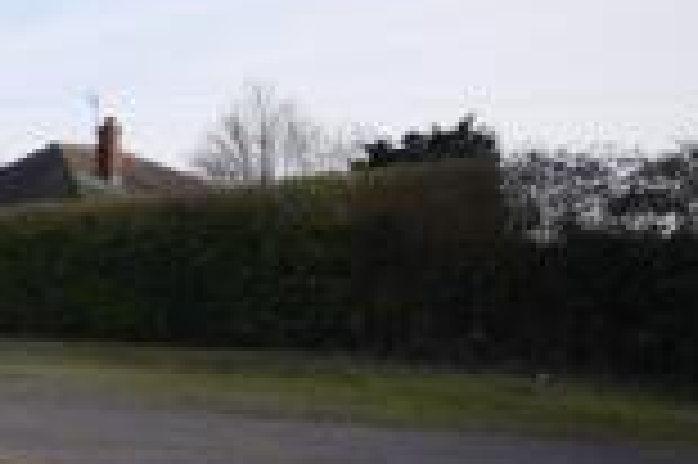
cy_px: 367
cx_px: -306
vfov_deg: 28.6
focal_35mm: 46
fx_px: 891
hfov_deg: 29.5
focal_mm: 10
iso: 100
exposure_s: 1/125
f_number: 5.6
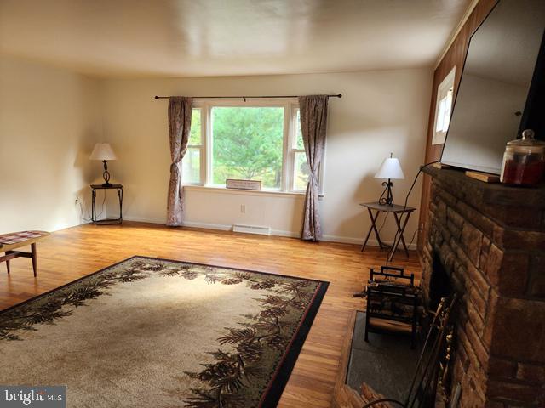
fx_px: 362
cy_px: 204
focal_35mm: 23
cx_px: 272
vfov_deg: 58.9
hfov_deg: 73.9
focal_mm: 6.4
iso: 200
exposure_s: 1/120
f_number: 1.8
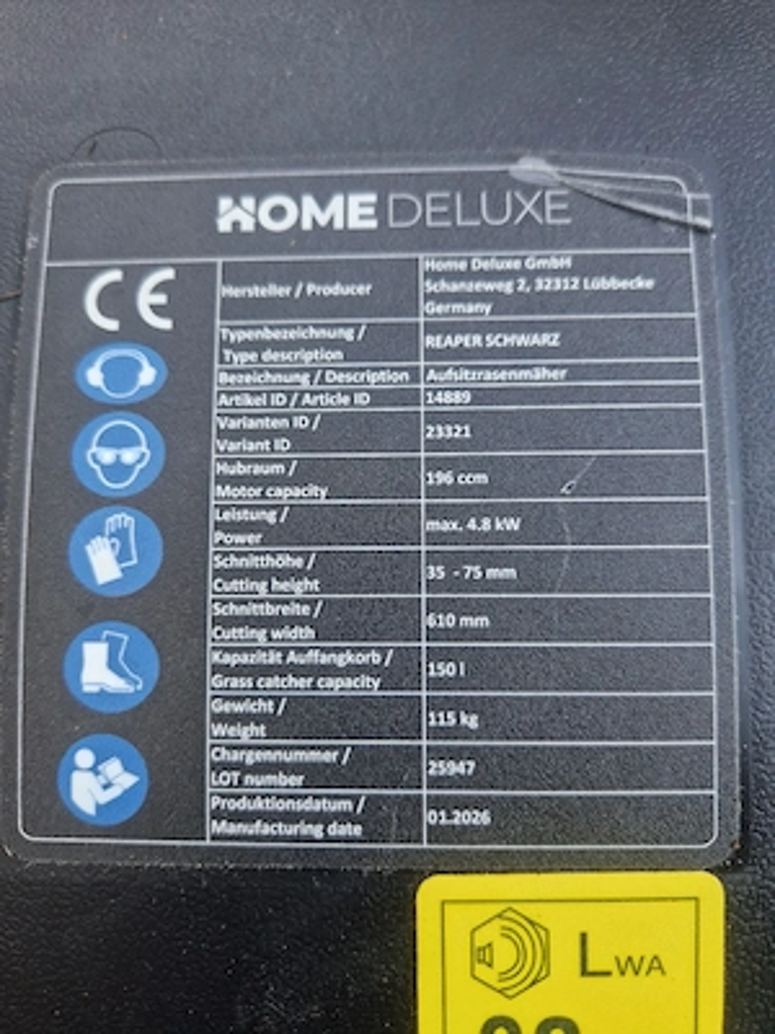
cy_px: 517
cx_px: 388
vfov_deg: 73.9
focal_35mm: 23
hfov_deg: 58.9
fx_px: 687
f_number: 1.8
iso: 200
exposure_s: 1/100
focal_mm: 5.4
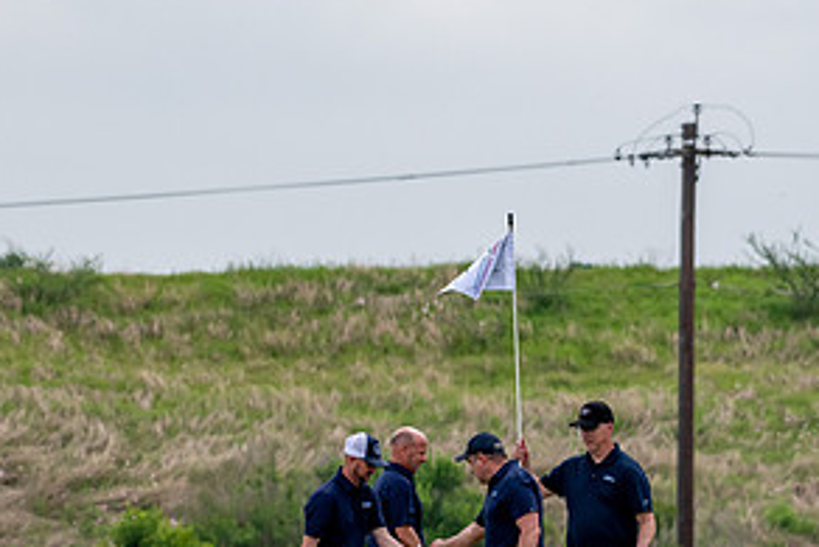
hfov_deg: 3.3
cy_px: 481
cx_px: 438
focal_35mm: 625
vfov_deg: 2.2
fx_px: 14225
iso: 500
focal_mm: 210
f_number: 6.3
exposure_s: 1/2000
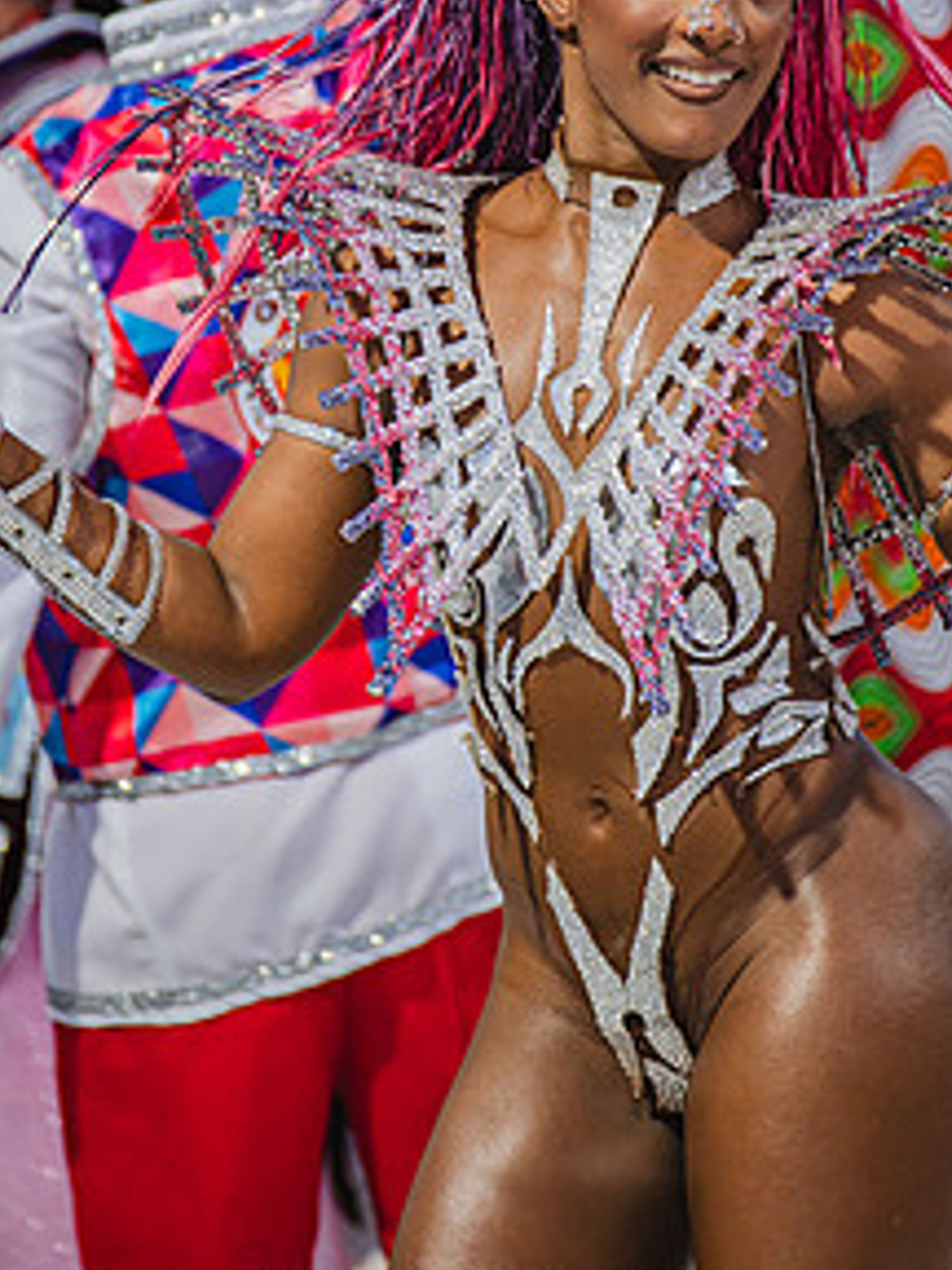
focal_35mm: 450
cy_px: 388
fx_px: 16501
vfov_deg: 4.4
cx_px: 474
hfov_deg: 3.3
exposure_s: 1/250
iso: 800
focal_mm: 300
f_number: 5.6
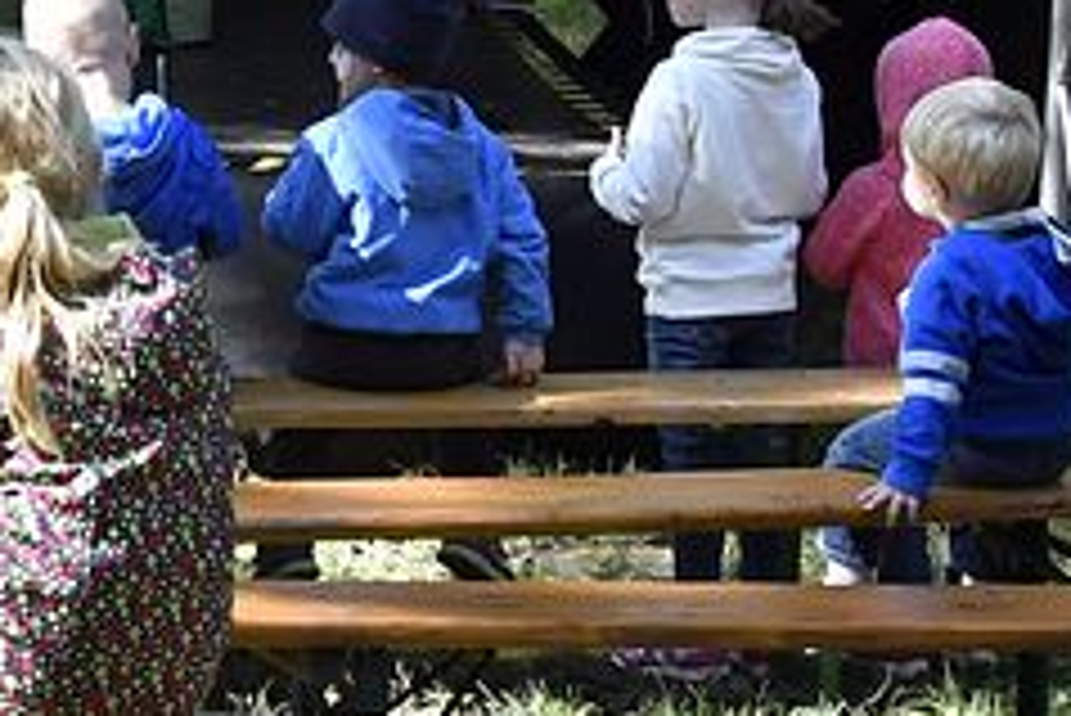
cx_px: -490
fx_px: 4495
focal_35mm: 151
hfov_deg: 12.9
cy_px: -113
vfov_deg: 9.0
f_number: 5.6
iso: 1250
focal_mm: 20
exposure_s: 1/640
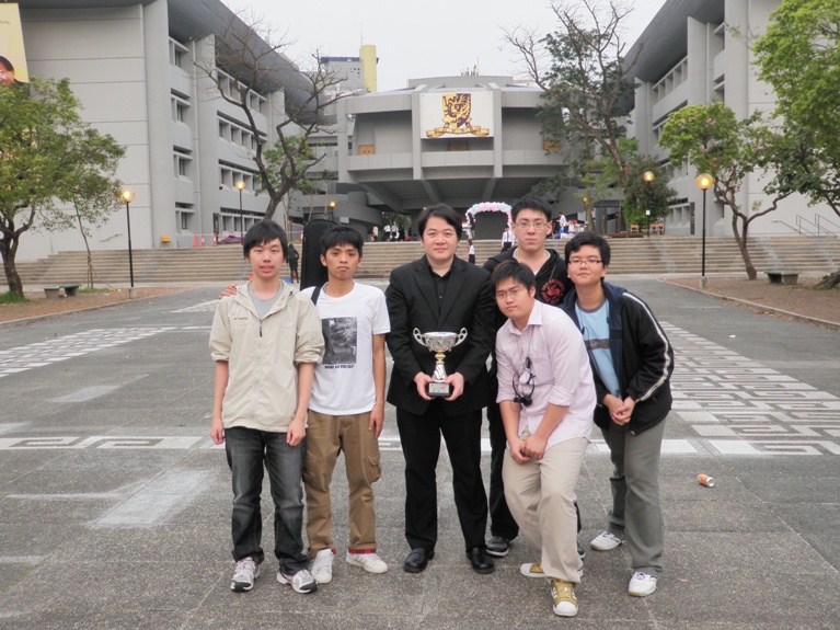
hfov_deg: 51.4
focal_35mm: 36
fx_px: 873
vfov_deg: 39.6
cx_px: 420
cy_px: 315
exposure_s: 1/50
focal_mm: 6.53
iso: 50
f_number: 4.1
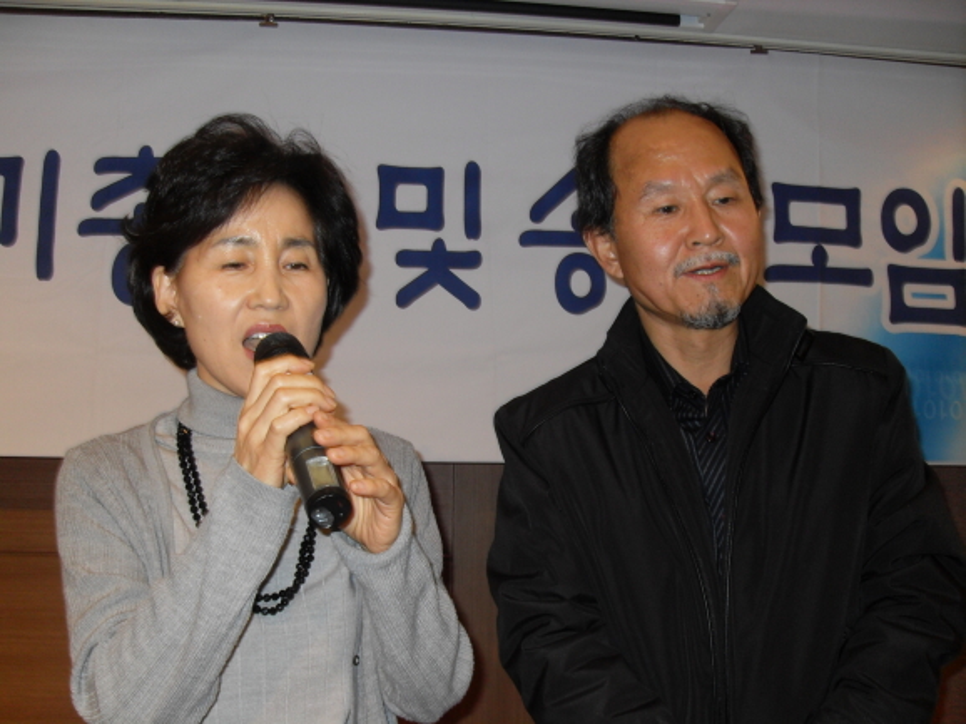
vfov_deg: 38.6
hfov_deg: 50.2
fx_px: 1032
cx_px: 483
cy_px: 362
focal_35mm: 37
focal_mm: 6.3
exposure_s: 1/45
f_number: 2.8
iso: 100
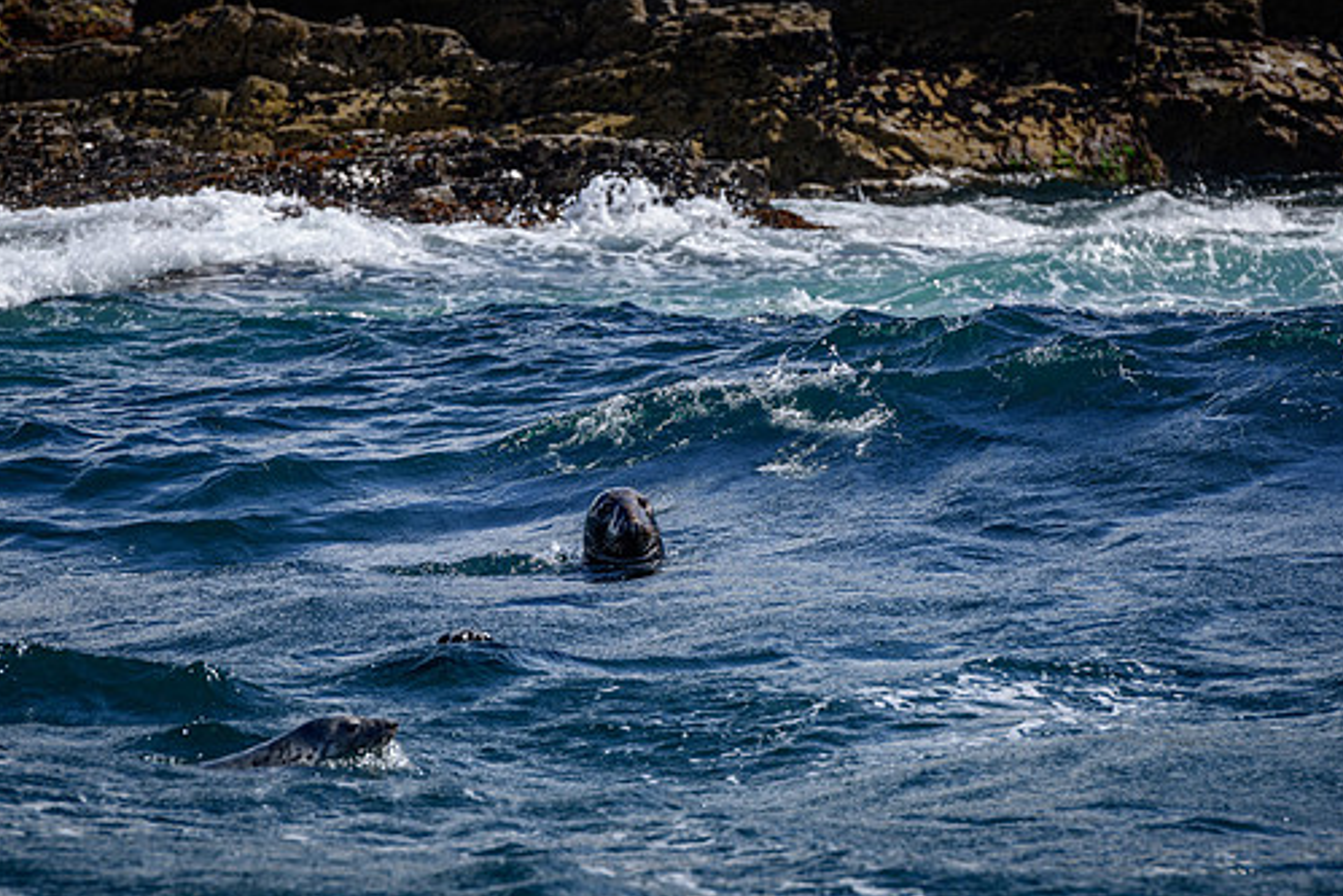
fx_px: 9329
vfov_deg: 5.5
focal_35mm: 250
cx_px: 651
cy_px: 448
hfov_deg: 8.2
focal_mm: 195
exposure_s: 1/800
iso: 200
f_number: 8
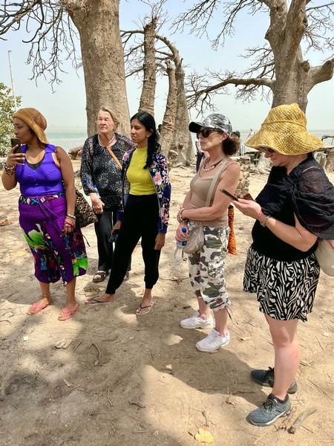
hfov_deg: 53.1
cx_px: 167
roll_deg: +0.8
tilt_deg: -16.5
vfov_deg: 67.3
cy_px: 223
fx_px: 334
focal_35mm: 26
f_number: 1.6
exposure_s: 1/2137
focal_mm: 5.1
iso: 50
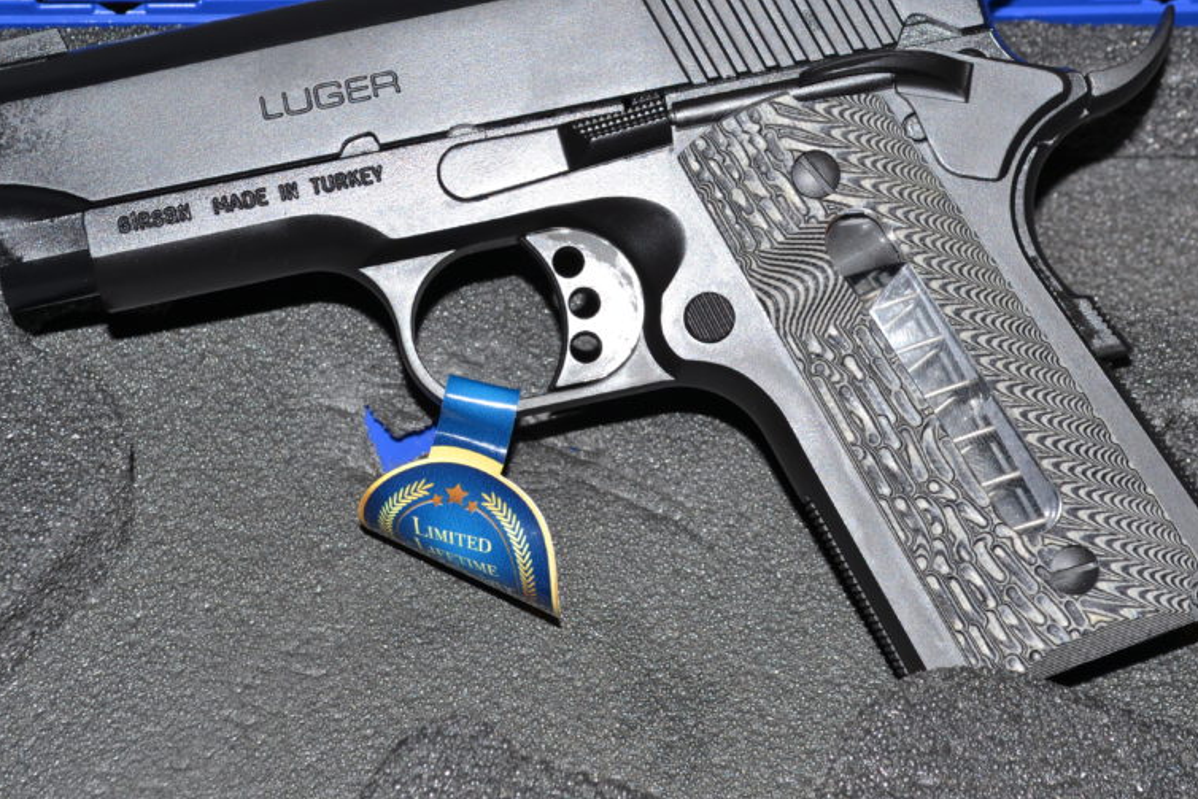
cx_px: 647
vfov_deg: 14.9
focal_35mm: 92
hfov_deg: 22.2
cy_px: 274
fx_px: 3051
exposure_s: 1/60
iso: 100
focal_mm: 45
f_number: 8
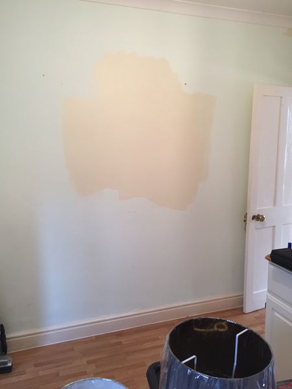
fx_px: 326
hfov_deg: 48.2
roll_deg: +0.1
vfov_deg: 61.7
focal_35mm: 29
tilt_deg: -7.9
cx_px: 146
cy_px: 194
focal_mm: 4.15
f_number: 2.2
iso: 100
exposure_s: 1/33
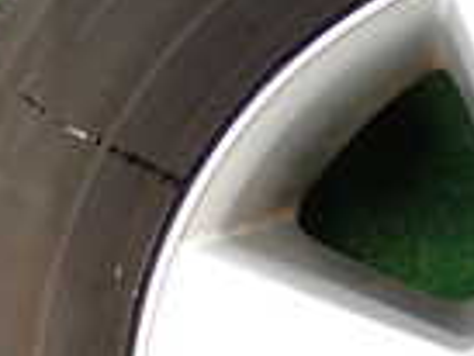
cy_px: 377
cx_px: 668
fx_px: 2467
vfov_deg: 8.2
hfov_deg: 10.7
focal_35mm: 180
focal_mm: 7.31
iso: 250
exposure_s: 1/125
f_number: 2.8
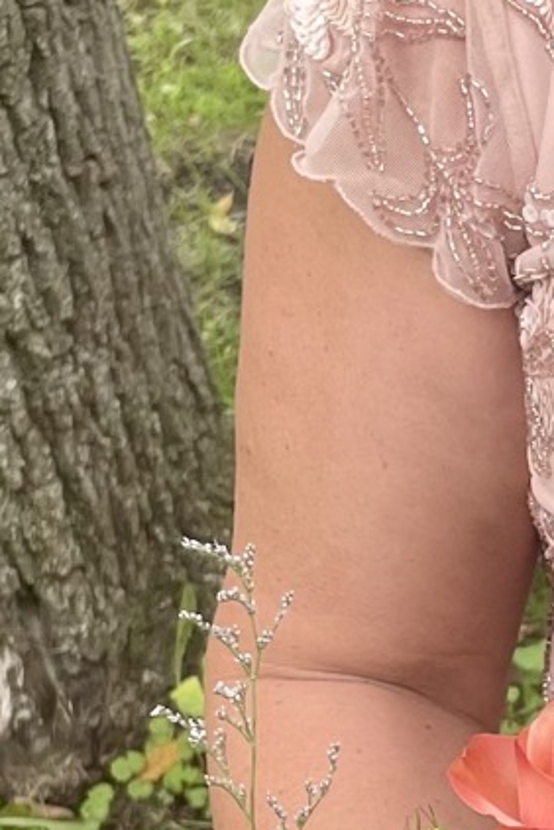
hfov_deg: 10.5
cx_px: 747
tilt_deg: -35.0
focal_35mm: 128
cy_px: 622
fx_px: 2954
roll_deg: +4.5
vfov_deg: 15.9
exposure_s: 1/123
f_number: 1.6
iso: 32
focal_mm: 4.2
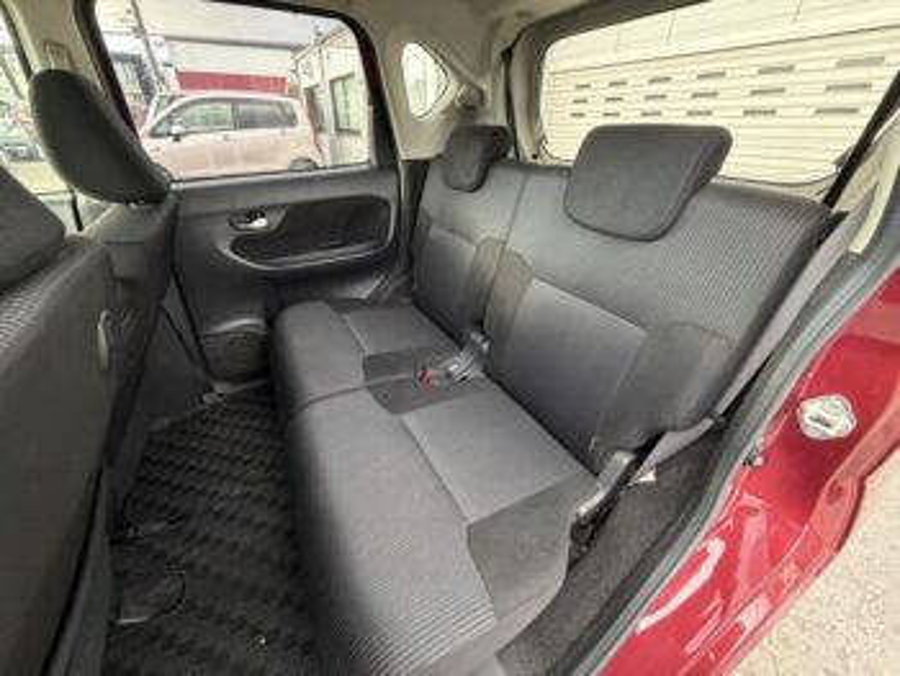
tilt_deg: -30.6
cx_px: 450
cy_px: 338
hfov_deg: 102.0
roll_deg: -0.7
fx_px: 364
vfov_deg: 85.7
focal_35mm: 14
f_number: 2.2
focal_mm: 2.22
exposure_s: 1/69
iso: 320
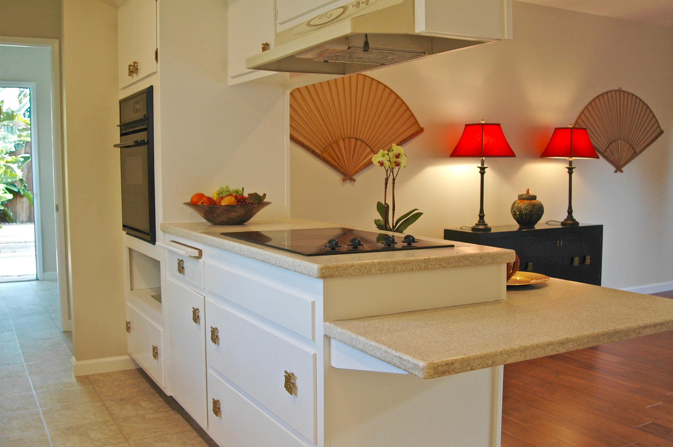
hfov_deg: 53.2
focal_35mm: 36
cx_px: 336
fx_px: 672
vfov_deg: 36.8
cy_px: 224
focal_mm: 24
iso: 400
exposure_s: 1/80
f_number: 4.5
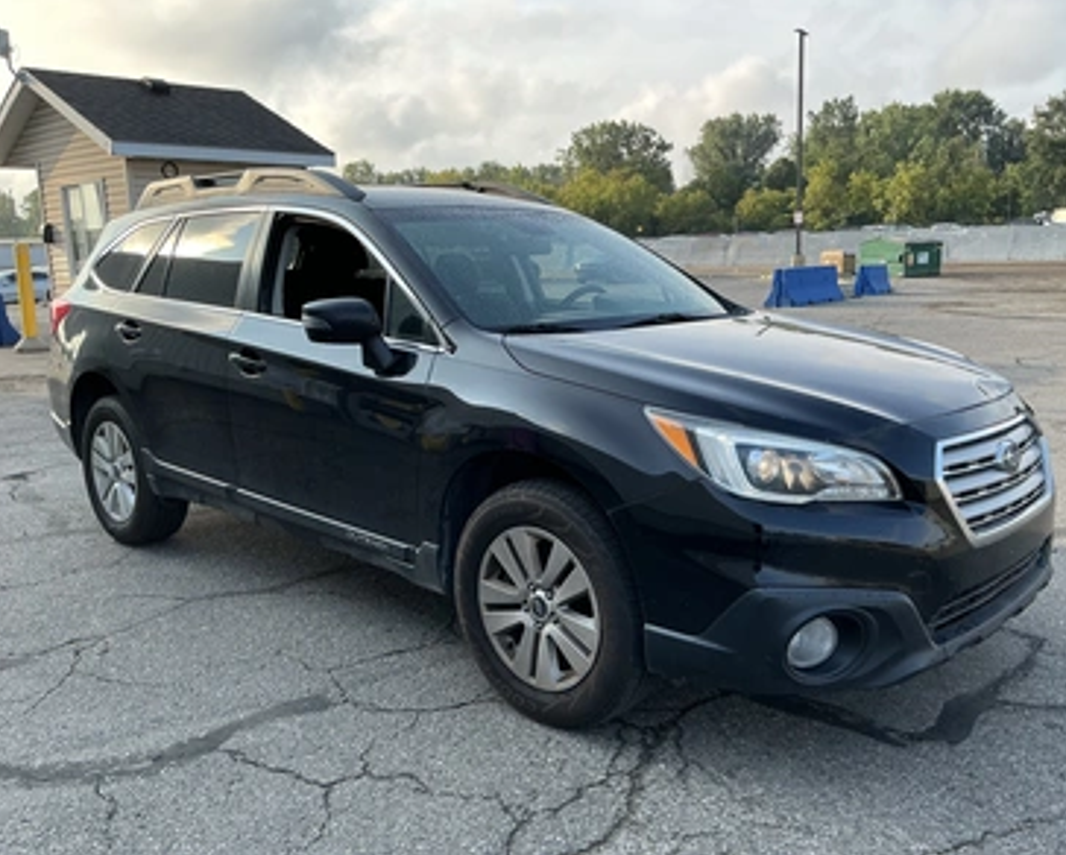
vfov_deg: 48.6
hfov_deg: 58.7
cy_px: 436
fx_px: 948
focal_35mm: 30
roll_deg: +1.3
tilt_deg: -7.4
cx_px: 562
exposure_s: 1/478
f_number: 1.8
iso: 25
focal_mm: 3
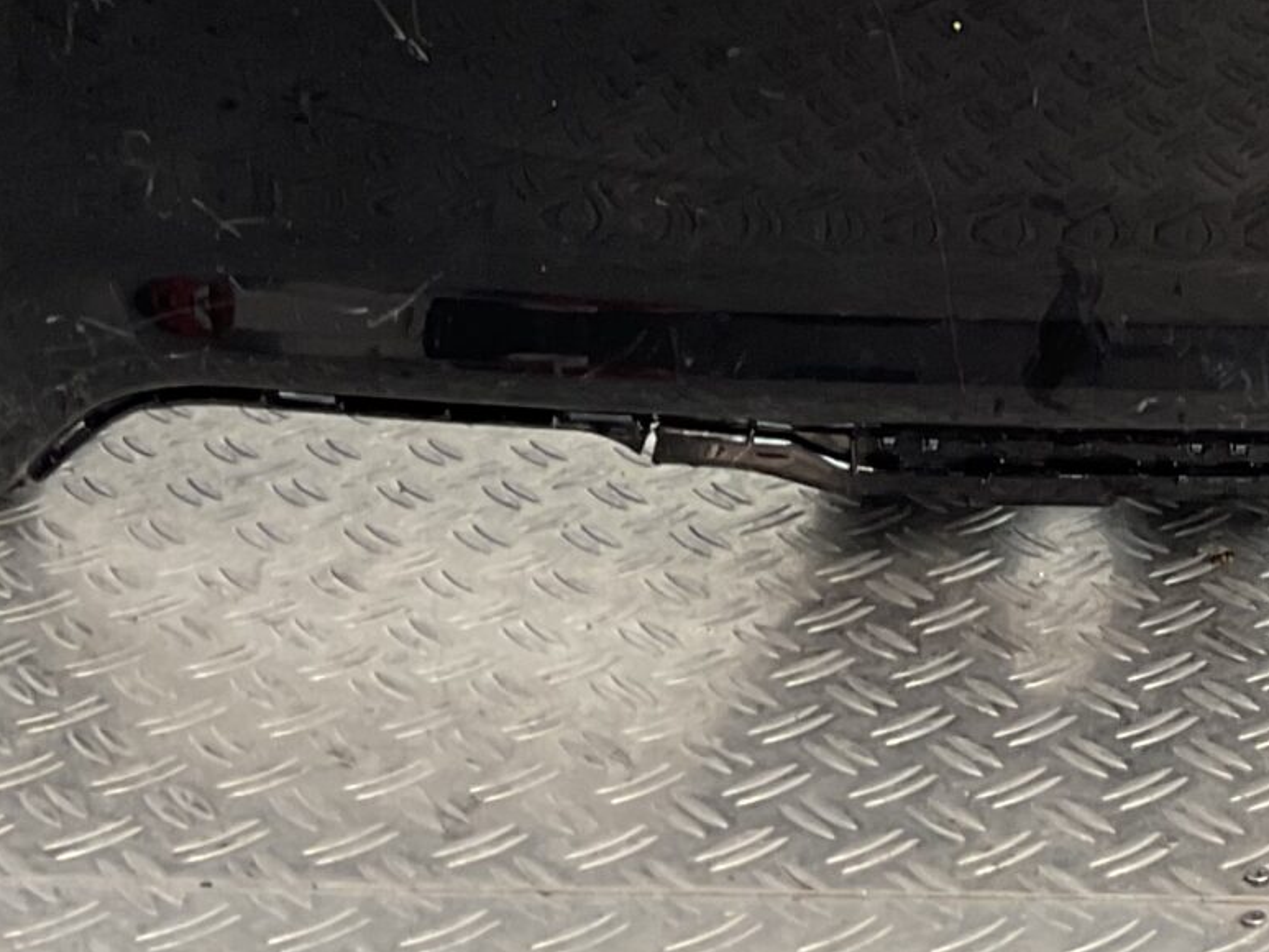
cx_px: 1412
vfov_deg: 14.3
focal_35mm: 96
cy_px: -504
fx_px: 3520
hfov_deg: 19.5
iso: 16
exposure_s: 1/149
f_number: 1.8
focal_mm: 3
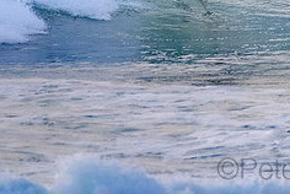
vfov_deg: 0.9
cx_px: 232
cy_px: -89
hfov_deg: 1.4
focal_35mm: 1504
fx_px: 12130
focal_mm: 500
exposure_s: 1/2000
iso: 1100
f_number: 5.6
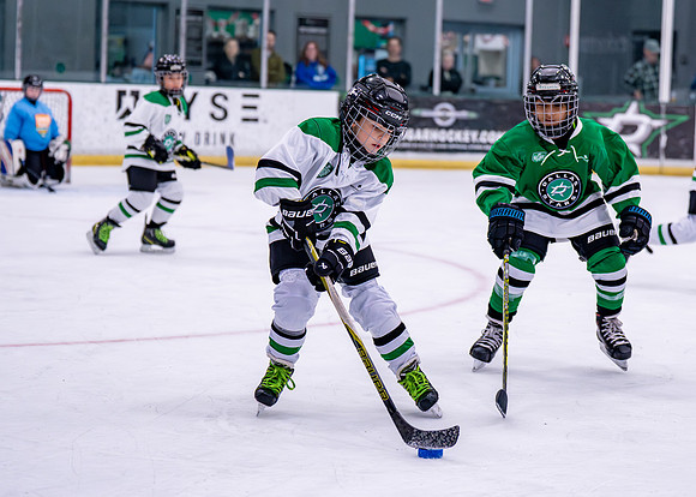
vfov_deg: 13.1
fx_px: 2157
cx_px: 423
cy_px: 220
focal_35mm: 109
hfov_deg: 18.3
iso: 2500
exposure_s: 1/1250
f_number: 2.8
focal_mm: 70
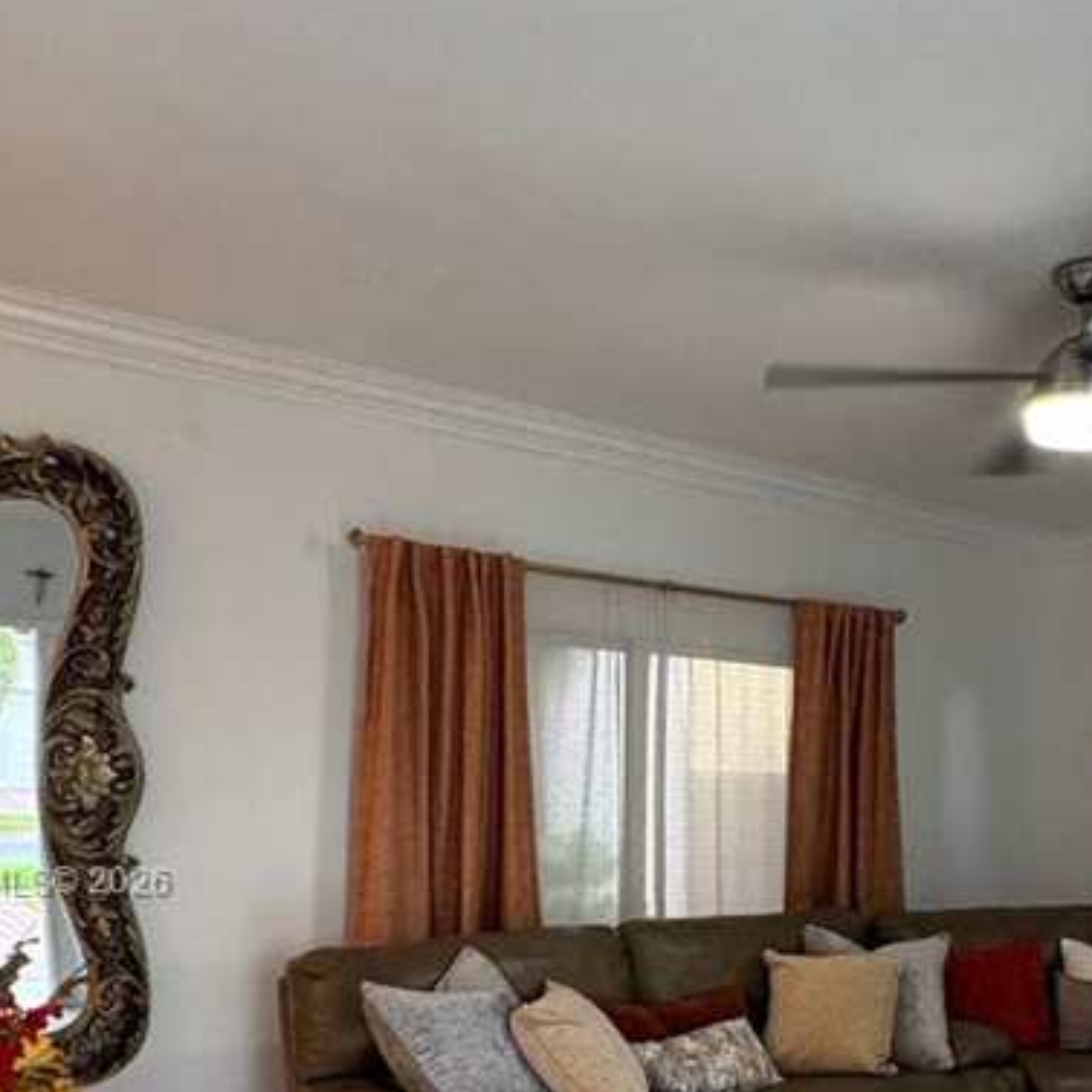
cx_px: 852
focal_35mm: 35
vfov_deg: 44.7
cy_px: 883
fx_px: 1249
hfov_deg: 45.2
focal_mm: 2.22
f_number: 2.2
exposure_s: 1/60
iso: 400
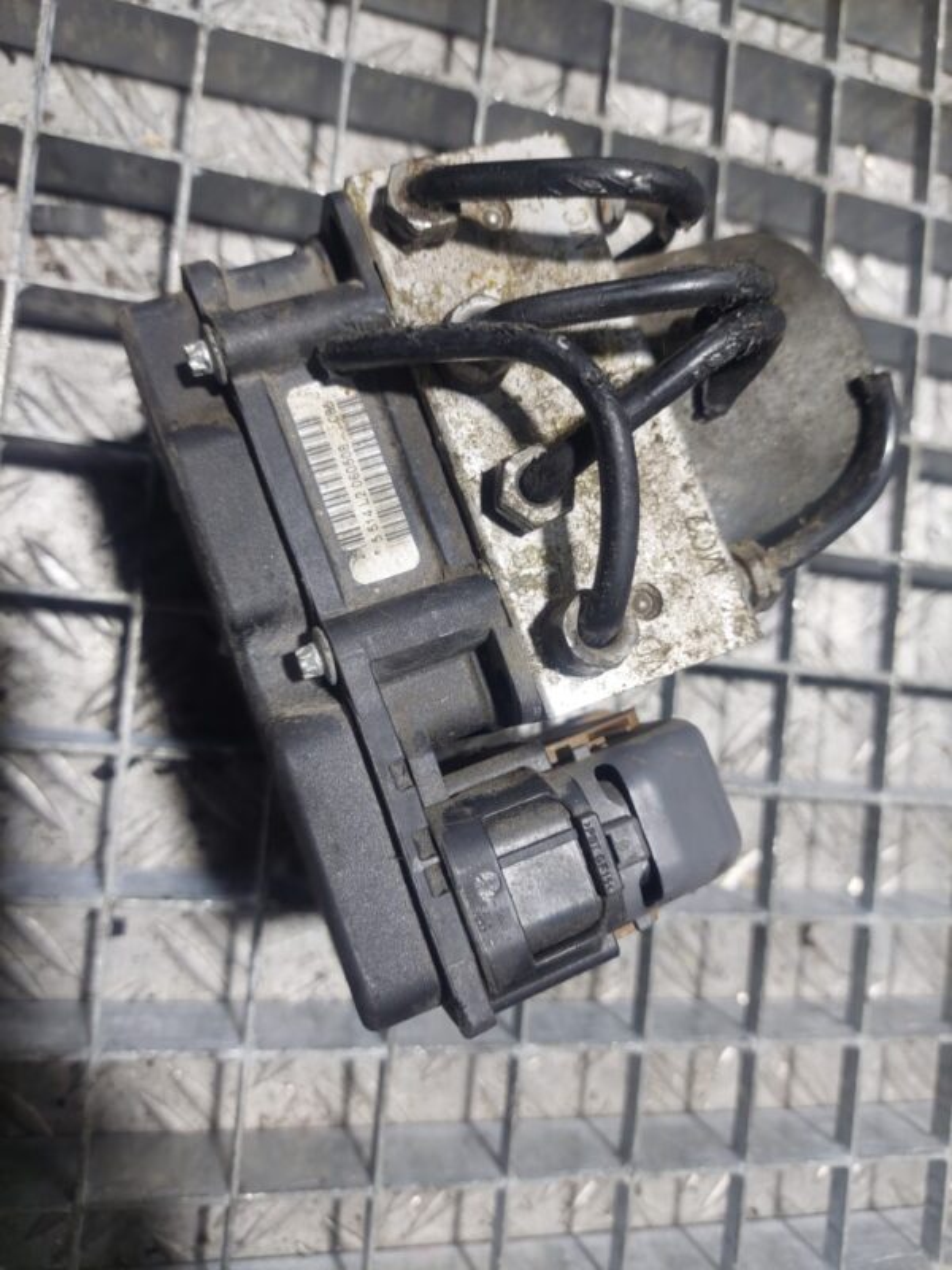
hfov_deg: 54.9
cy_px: 635
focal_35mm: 25
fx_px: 917
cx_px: 476
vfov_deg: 69.4
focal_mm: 5.23
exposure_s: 1/50
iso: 160
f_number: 1.8
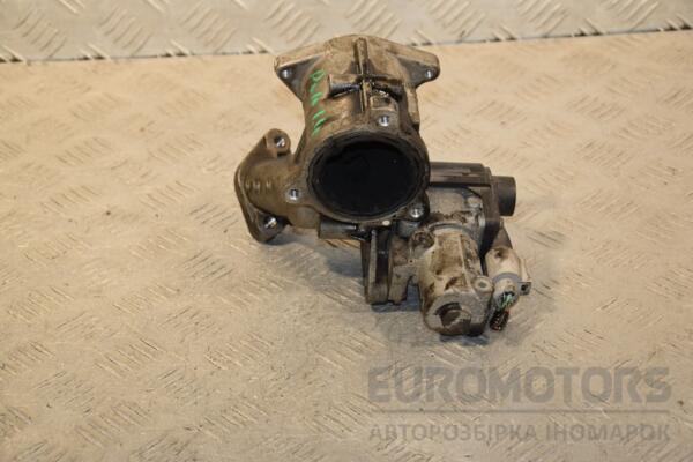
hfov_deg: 20.6
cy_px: 231
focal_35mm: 99
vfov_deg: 13.8
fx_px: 1906
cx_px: 346
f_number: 6.3
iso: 800
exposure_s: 1/200
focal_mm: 66
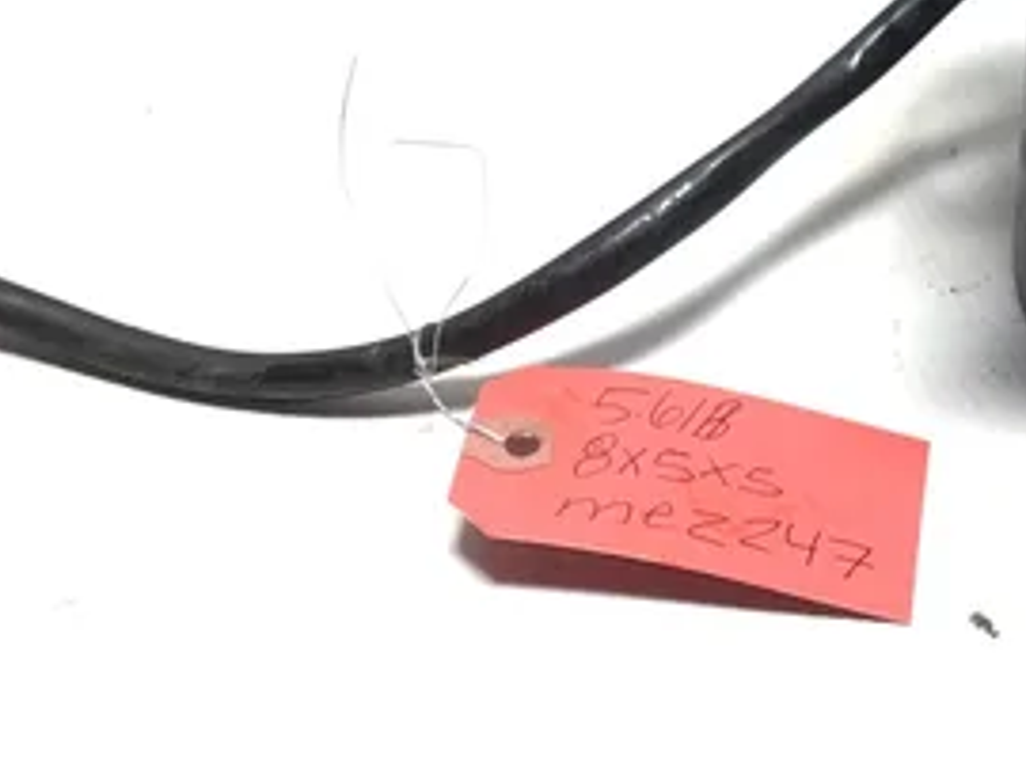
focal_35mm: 86
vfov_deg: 16.8
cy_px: -2
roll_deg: -2.3
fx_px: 2551
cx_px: 855
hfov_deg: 22.4
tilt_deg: -39.5
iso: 25
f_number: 2.4
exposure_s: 1/60
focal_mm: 3.3
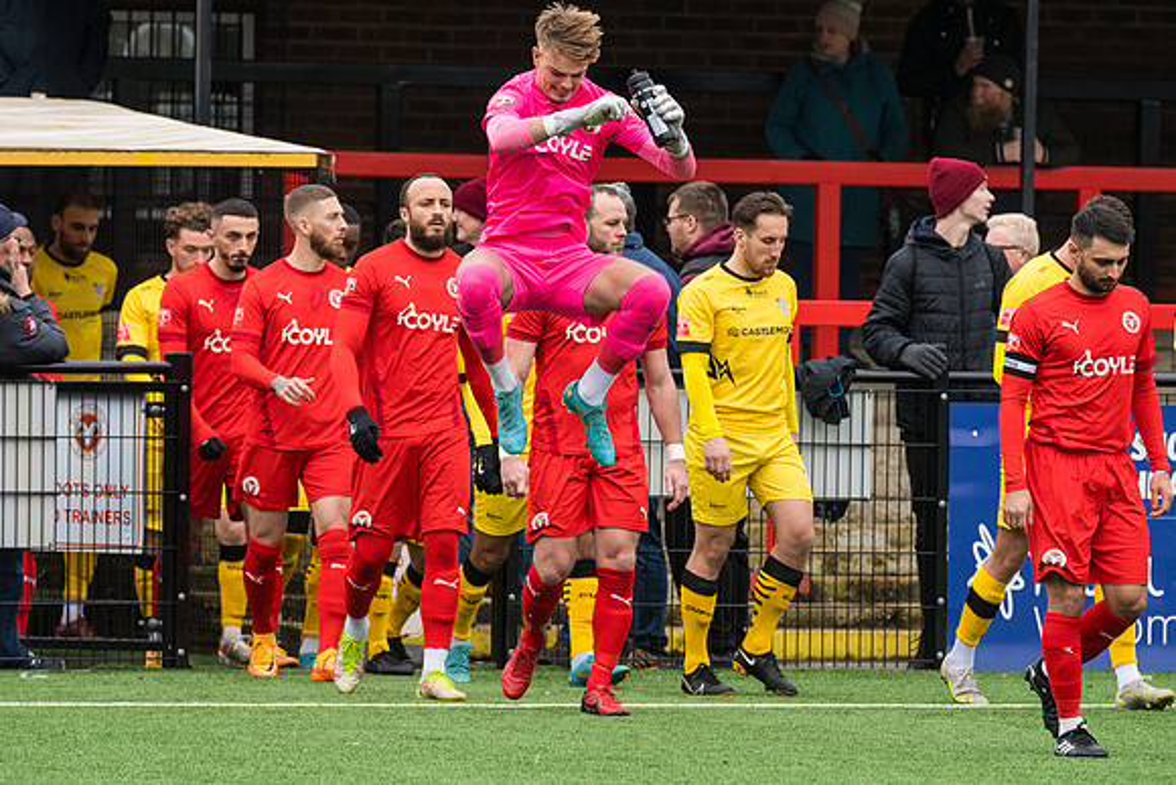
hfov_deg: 5.1
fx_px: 13232
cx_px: 588
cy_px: 392
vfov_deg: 3.4
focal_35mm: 405
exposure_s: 1/400
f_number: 5
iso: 800
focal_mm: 270
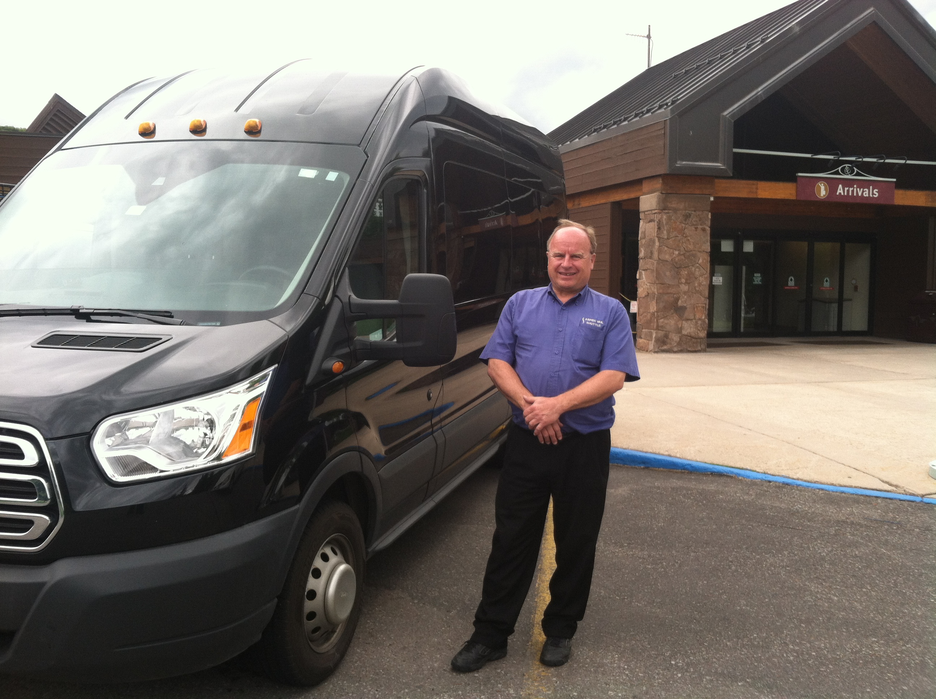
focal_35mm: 35
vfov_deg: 40.6
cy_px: 350
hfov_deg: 52.7
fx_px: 945
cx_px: 468
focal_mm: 3.85
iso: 80
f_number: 2.8
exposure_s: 1/214
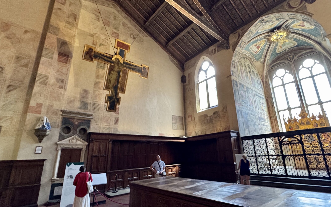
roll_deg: +2.5
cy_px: 108
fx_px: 162
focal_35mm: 18
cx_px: 177
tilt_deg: +13.4
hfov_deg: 91.0
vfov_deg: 65.0
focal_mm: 2.22
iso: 500
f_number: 2.2
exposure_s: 1/50
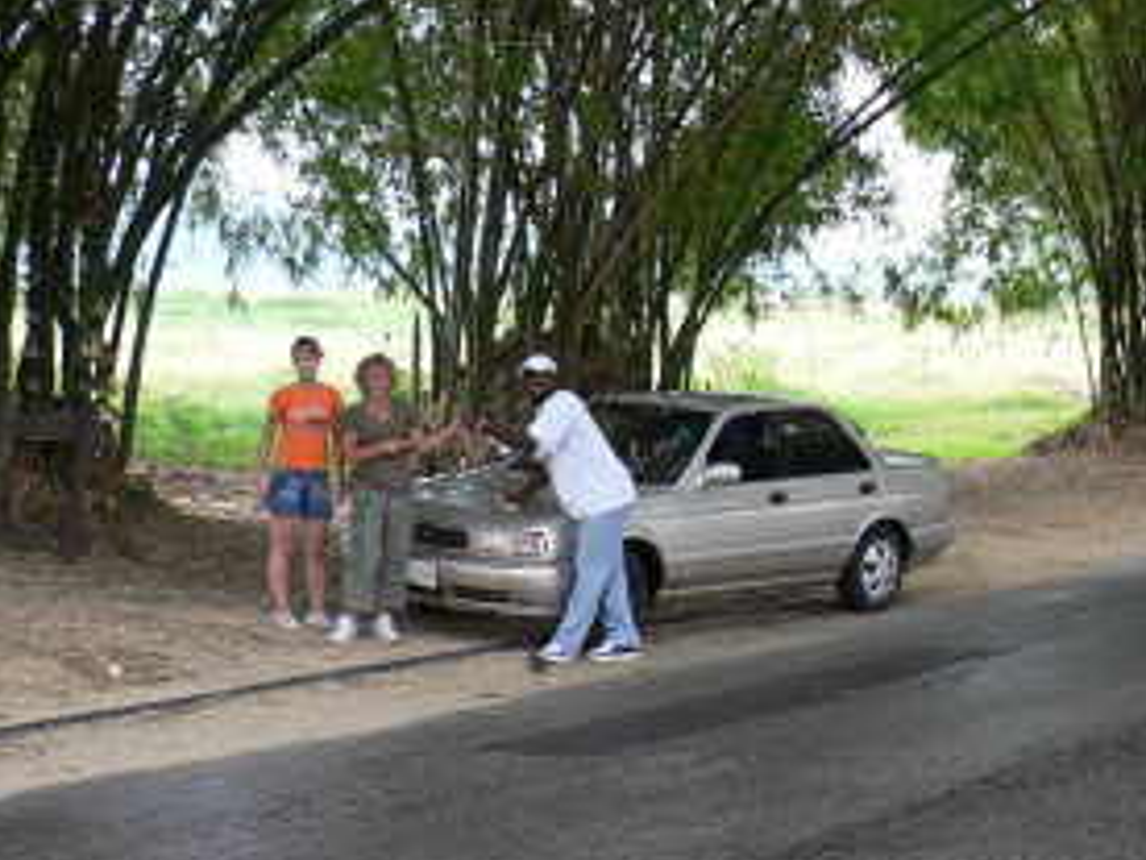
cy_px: 77
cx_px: 1036
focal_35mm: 80
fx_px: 2648
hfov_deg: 23.7
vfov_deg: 18.1
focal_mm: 6.7
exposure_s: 1/30
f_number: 2.8
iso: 100
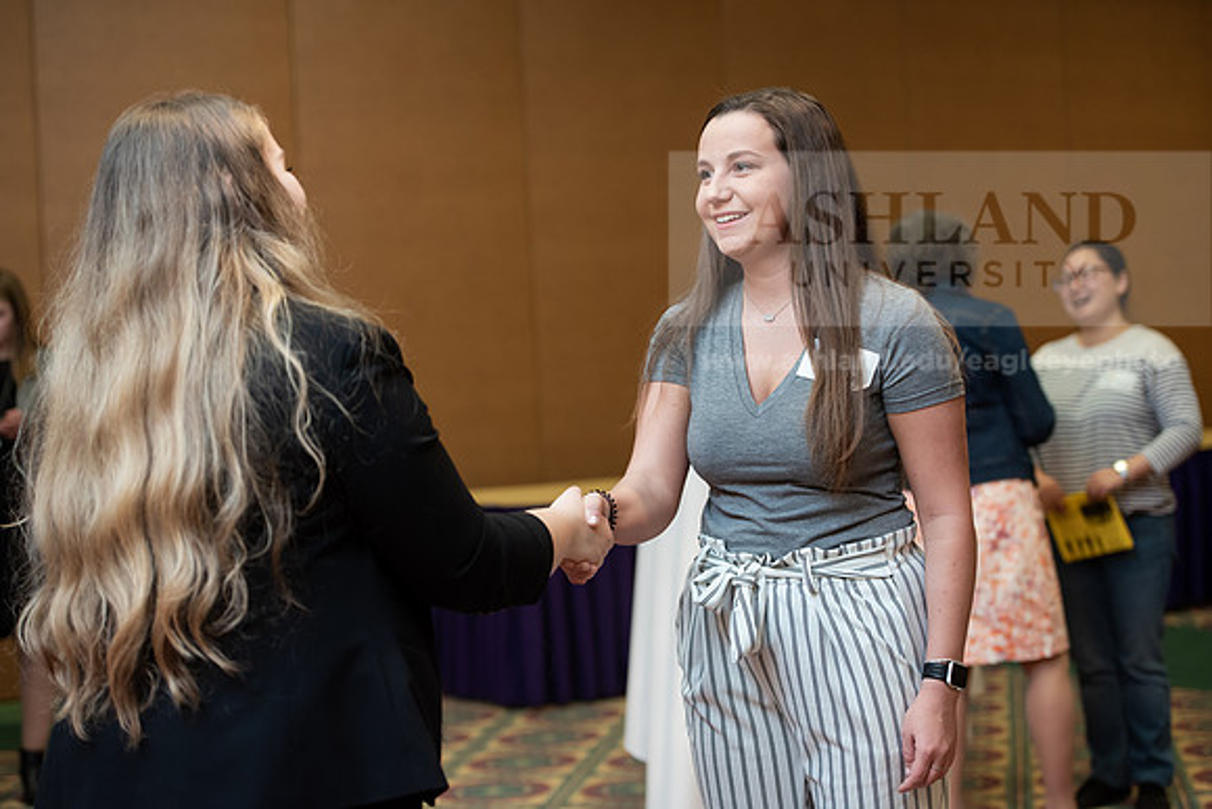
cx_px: 606
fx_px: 2357
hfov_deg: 28.8
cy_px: 404
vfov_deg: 19.5
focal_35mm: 70
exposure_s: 1/200
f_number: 3.5
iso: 1250
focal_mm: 70
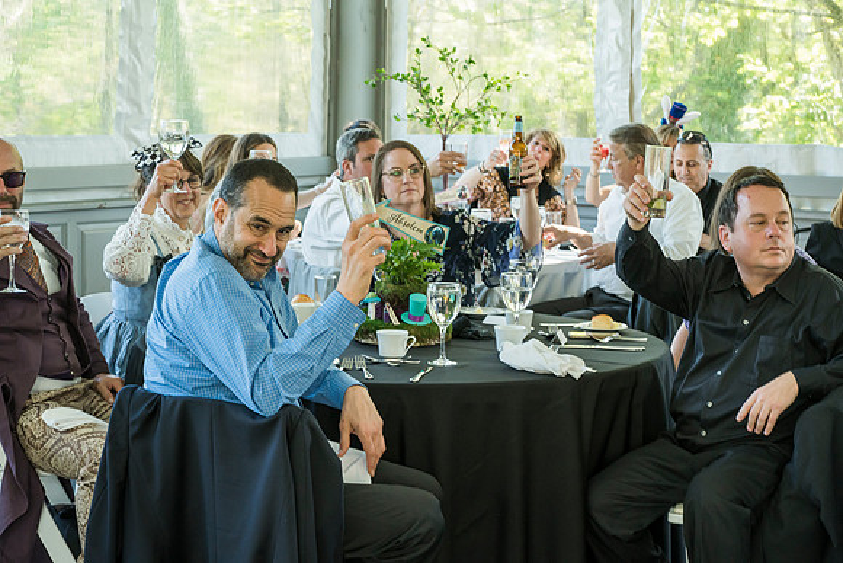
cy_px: 282
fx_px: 1639
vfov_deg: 19.5
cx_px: 422
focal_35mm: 70
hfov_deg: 28.8
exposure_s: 1/125
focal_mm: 70
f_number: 9
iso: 1600
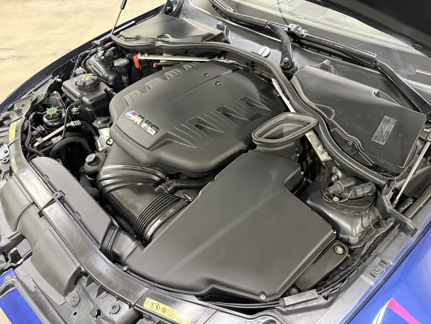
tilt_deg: -44.4
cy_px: 162
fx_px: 299
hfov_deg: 71.6
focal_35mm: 24
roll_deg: +1.9
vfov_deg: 56.8
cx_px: 216
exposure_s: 1/60
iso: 640
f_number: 1.78
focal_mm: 6.76
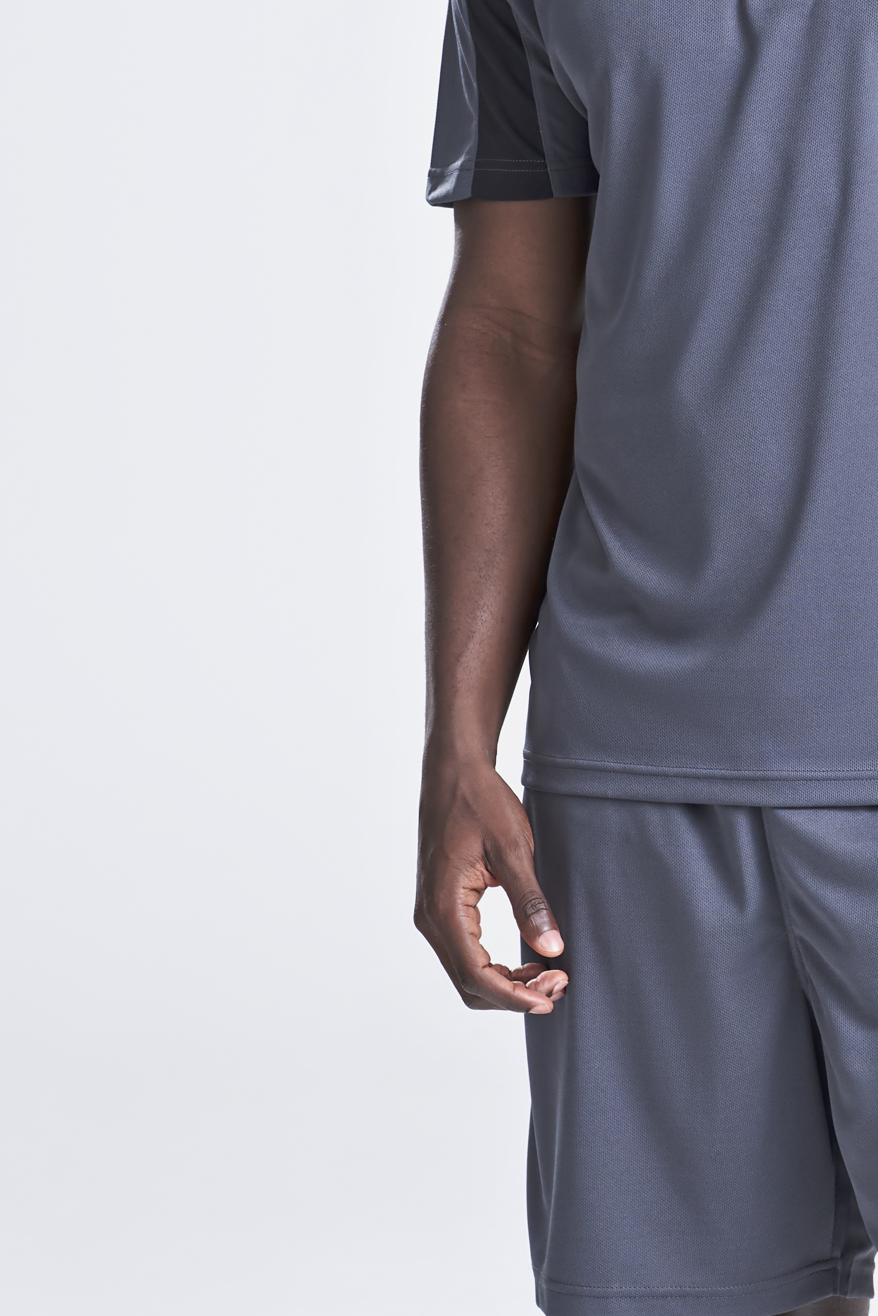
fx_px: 8335
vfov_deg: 9.0
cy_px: 379
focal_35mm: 228
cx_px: 831
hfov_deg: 6.0
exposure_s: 1/160
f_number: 10
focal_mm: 105
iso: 400
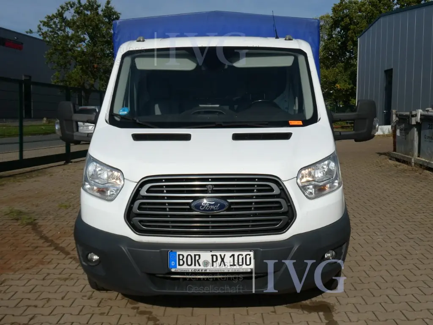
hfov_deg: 50.1
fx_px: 463
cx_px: 216
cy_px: 162
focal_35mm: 37
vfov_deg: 38.7
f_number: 5
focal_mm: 6.7
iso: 80
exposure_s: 1/1000
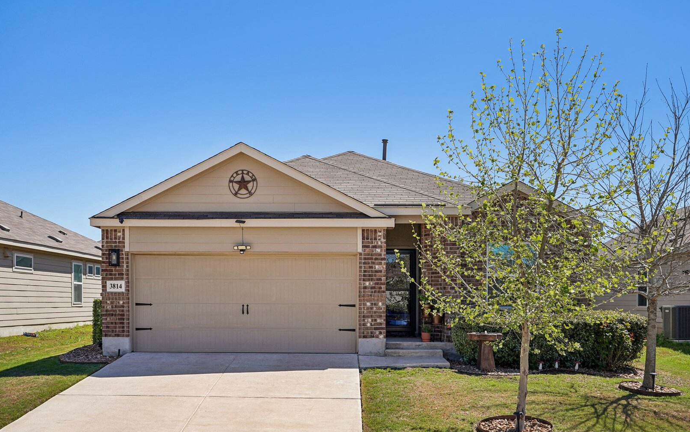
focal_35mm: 36
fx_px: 677
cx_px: 347
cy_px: 232
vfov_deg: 35.3
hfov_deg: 54.0
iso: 100
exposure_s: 1/320
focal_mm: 35
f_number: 8
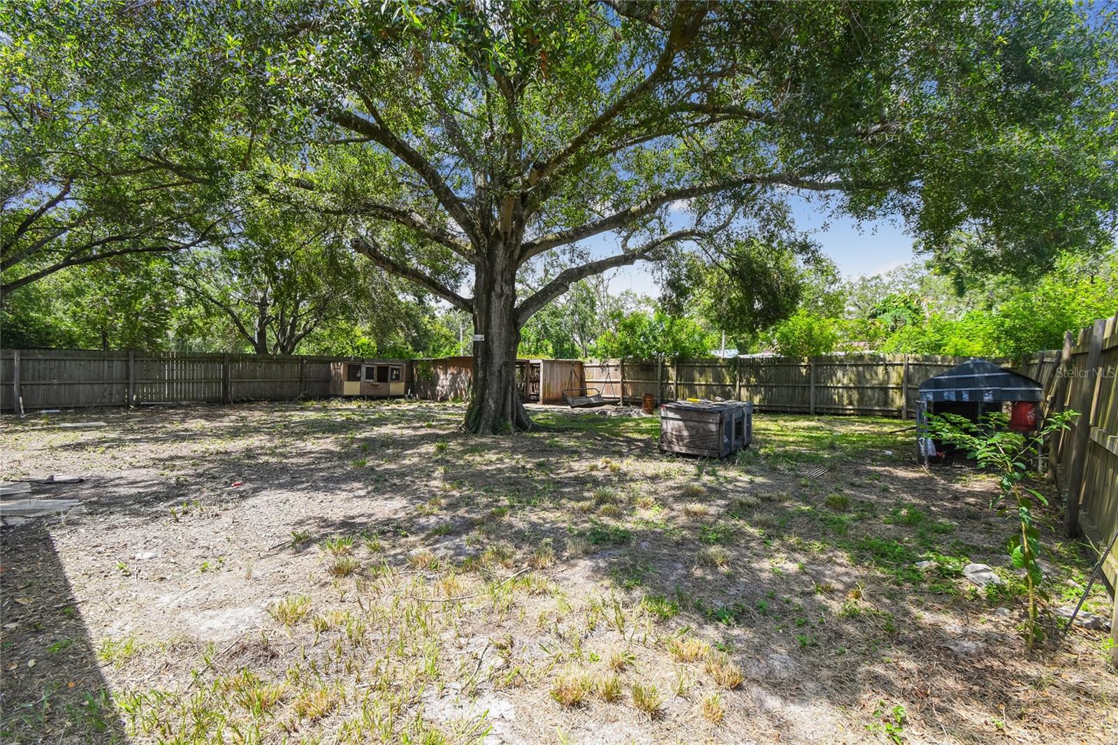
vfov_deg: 77.3
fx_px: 466
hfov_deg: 100.4
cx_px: 559
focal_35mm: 15
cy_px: 372
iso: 100
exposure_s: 1/40
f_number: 7.1
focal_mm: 10
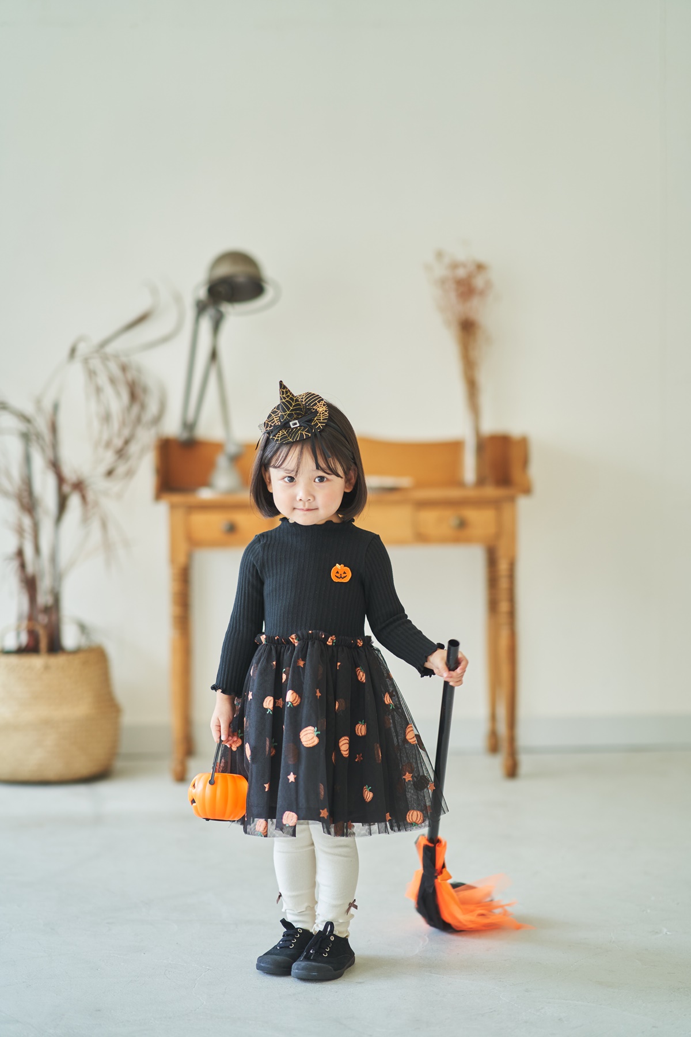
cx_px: 346
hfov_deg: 16.1
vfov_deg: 23.9
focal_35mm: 85
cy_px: 518
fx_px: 2447
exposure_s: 1/250
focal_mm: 85
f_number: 1.4
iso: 200
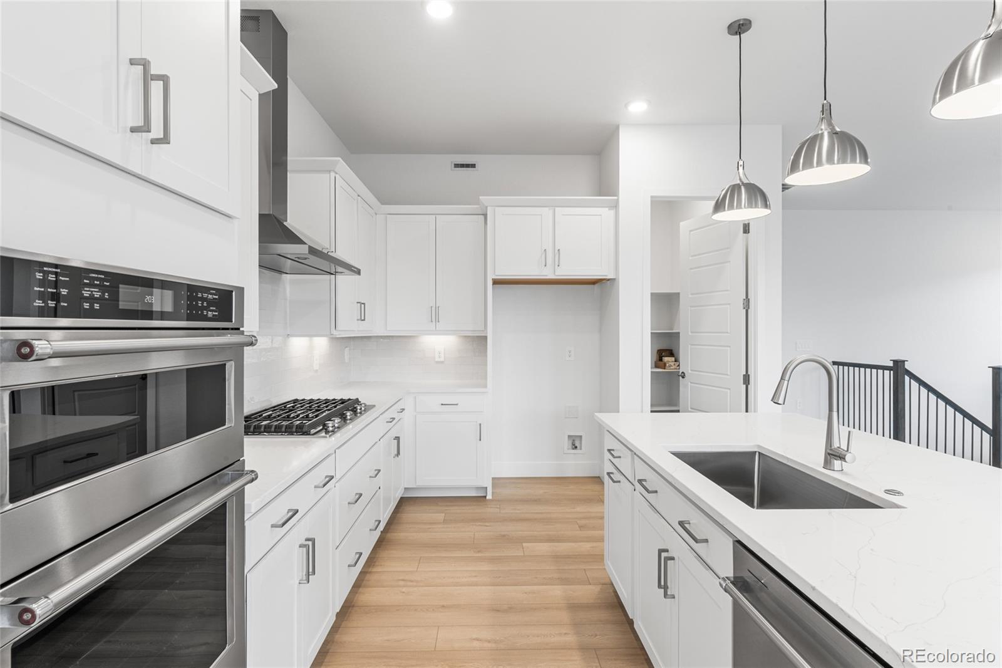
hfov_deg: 90.0
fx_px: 501
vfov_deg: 67.4
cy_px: 334
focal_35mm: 18
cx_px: 501
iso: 100
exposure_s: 1.3
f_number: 16
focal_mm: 18
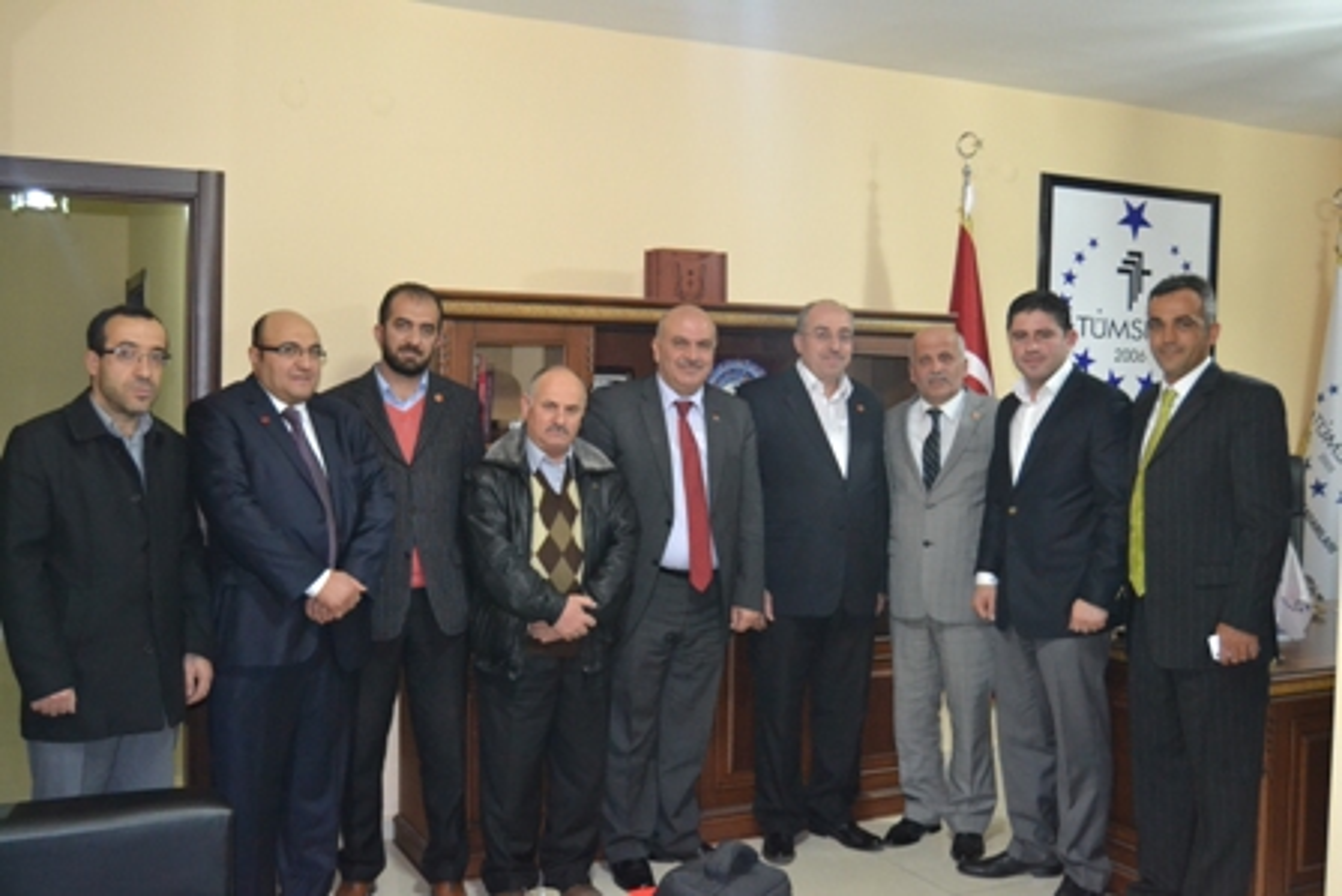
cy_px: 448
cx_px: 671
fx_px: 1342
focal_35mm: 36
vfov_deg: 36.9
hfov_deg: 53.1
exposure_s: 1/60
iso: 3200
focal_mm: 24
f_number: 3.8
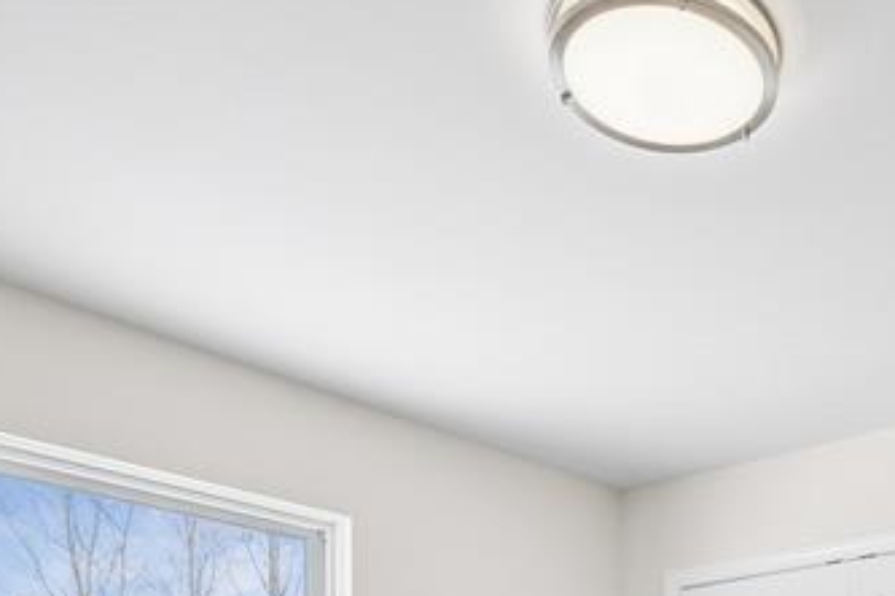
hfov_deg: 41.0
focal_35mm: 43
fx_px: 1069
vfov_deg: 25.7
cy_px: 820
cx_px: 844
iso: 100
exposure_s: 1/3
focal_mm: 14
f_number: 9
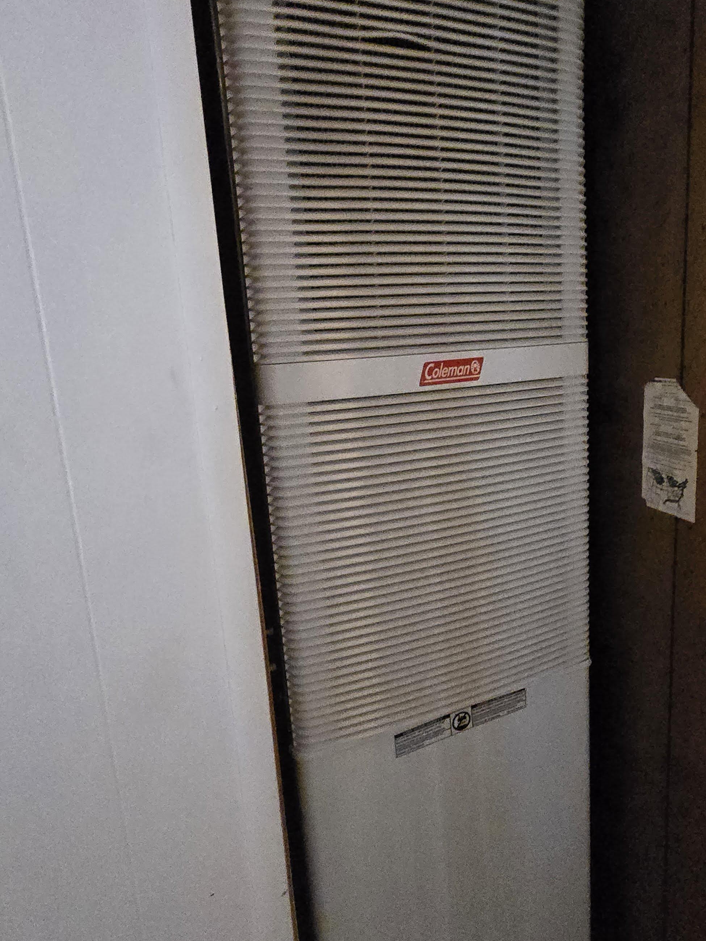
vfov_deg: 81.7
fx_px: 544
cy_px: 447
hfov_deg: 65.5
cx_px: 416
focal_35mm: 20
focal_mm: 2.2
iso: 1600
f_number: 2.2
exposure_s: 1/60
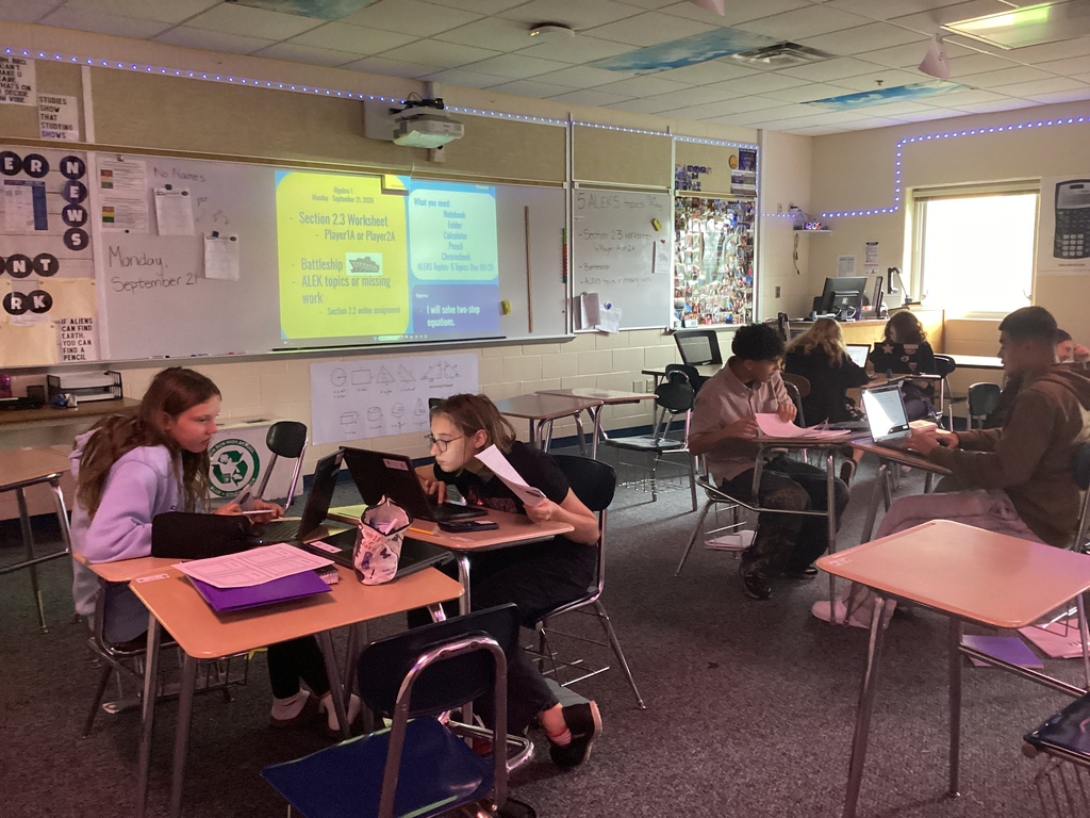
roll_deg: +1.3
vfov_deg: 45.4
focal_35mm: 31
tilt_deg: -8.2
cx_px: 545
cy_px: 409
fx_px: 976
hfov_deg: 58.4
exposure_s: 1/40
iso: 320
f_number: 2.4
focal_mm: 3.3
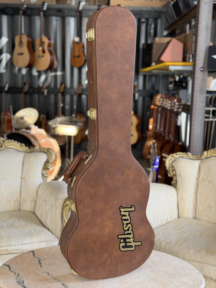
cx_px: 108
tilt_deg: -8.8
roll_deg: -1.7
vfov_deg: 39.7
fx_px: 399
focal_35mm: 48
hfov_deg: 30.3
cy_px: 144
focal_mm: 6.76
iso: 100
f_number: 1.78
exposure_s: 1/155
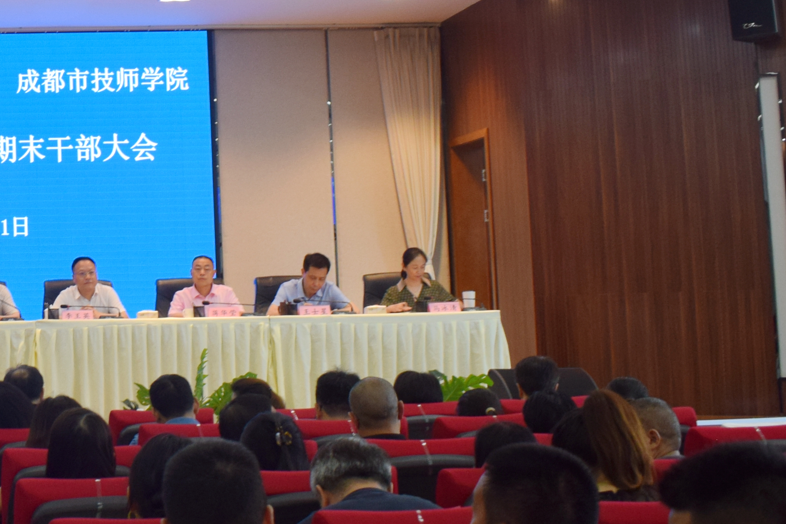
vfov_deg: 17.7
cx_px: -43
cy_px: 65
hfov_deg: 25.1
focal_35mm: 76
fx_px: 1659
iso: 400
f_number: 4
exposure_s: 1/60
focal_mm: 18
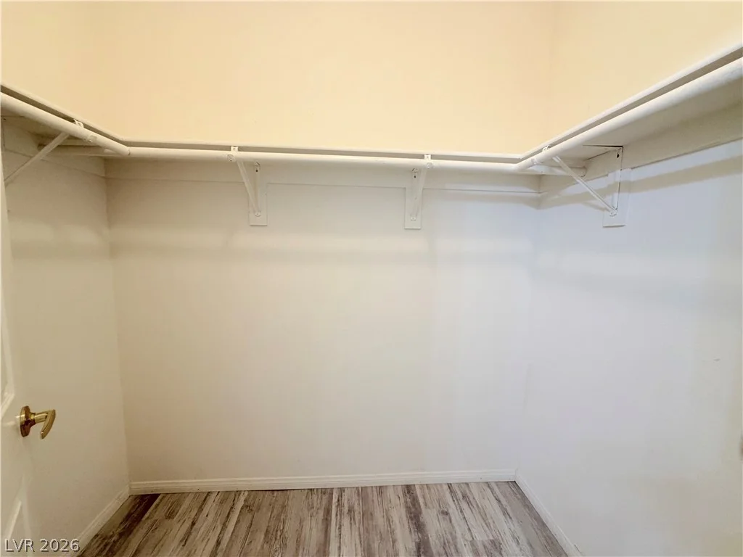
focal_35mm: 14
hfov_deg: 102.1
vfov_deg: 85.7
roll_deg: -1.1
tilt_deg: -6.5
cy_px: 278
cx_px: 372
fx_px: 300
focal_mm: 2.22
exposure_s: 1/60
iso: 160
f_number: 2.2
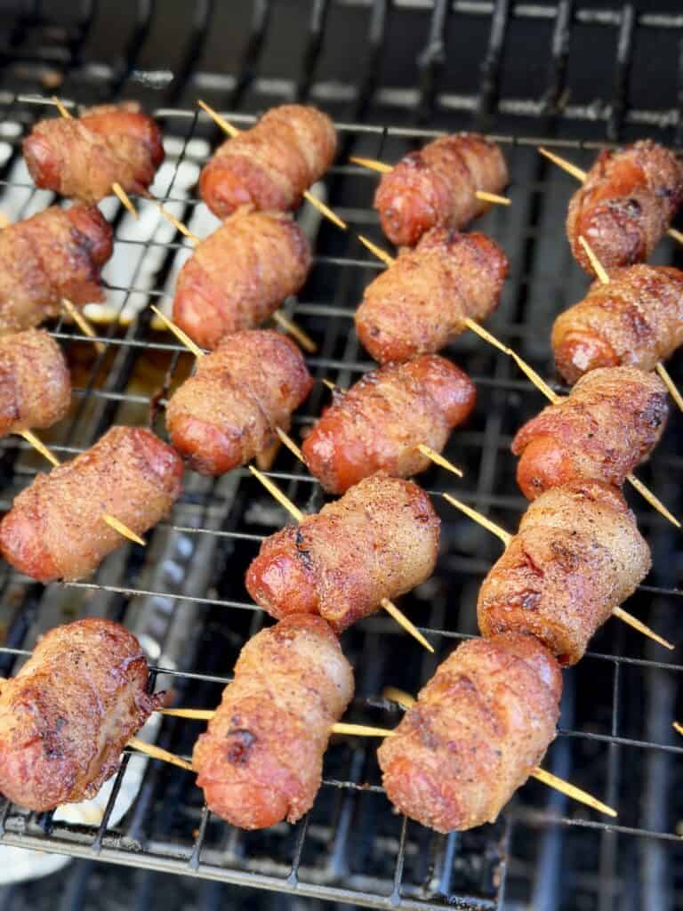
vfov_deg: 39.7
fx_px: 1263
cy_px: 456
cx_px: 342
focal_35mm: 48
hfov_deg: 30.3
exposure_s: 1/121
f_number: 1.78
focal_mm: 6.76
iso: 80
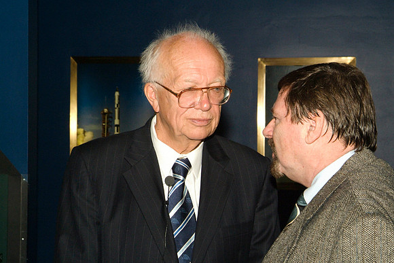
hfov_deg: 22.6
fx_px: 985
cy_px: 132
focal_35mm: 90
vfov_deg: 15.2
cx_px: 197
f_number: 13
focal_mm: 60
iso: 1600
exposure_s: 1/60
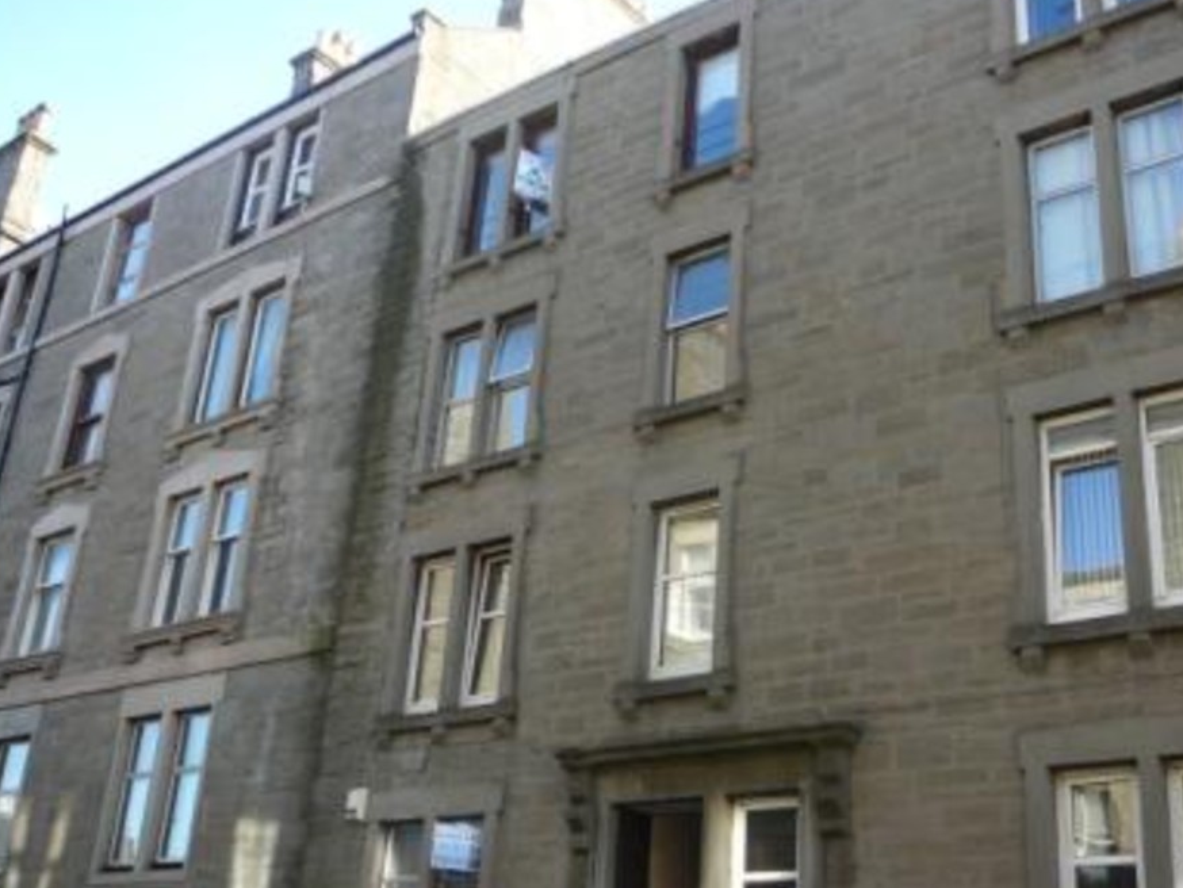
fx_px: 1402
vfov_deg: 35.1
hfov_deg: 45.7
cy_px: 472
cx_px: 654
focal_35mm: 41
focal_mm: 5.2
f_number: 2.8
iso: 80
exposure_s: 1/200
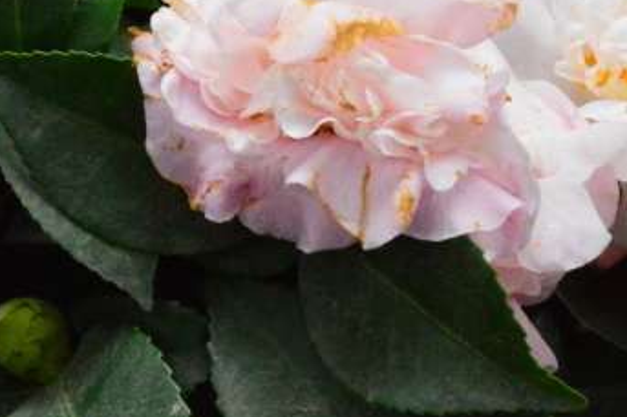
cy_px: 394
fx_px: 9752
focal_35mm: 560
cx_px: 804
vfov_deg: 2.4
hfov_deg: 3.7
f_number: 18
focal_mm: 125
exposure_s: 1/100
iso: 6400
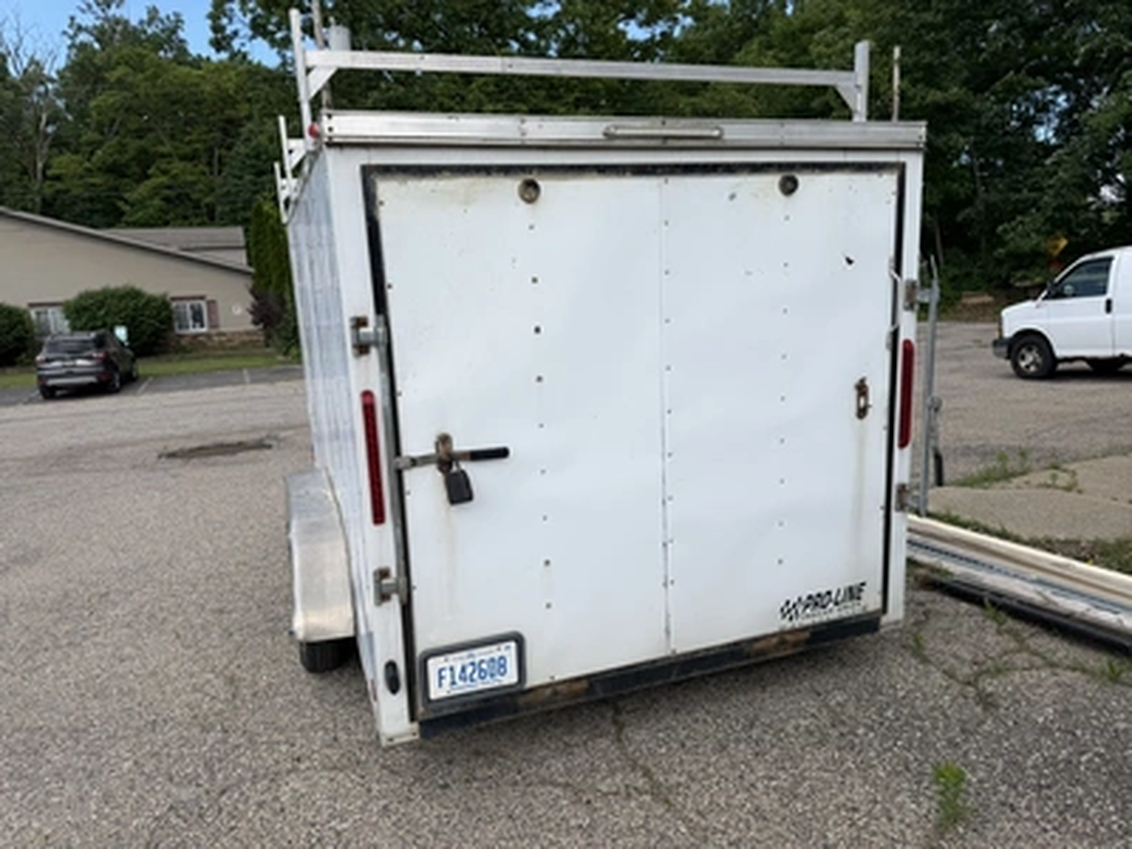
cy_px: 424
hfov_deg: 71.6
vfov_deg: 56.8
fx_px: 785
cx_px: 566
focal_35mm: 24
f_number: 1.78
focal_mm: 6.76
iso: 80
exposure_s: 1/3021
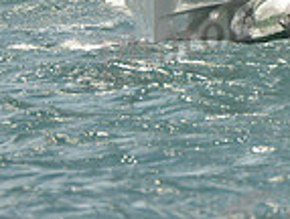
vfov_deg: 2.0
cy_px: -106
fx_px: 6366
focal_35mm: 758
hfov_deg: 2.6
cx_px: 489
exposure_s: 1/800
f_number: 6.3
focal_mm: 195
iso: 400
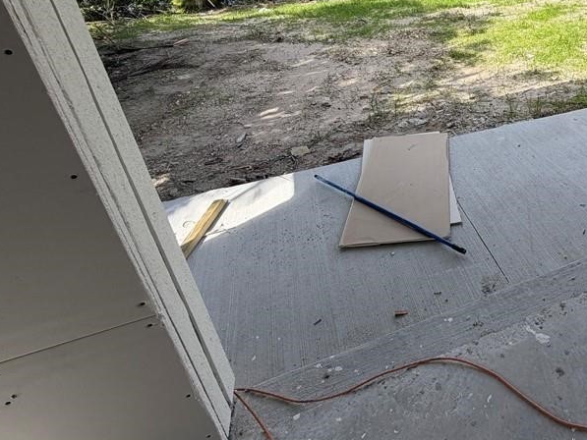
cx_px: 489
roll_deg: +0.8
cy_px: 102
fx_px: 407
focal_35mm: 24
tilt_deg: -23.8
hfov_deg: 63.8
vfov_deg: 53.8
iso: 32
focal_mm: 2.22
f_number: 2.2
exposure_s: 1/770
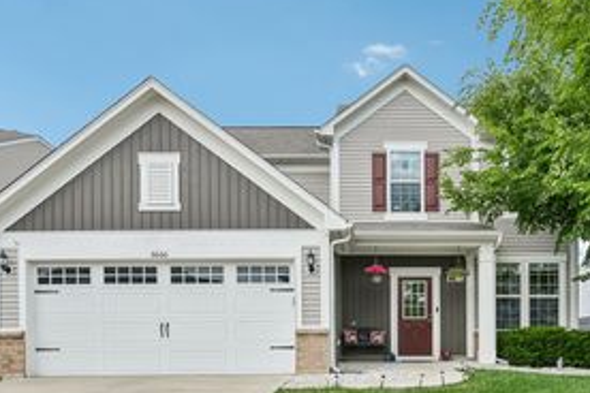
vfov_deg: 42.4
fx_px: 475
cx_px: 381
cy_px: 328
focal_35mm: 29
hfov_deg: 62.5
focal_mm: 16
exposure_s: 1/200
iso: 100
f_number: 8
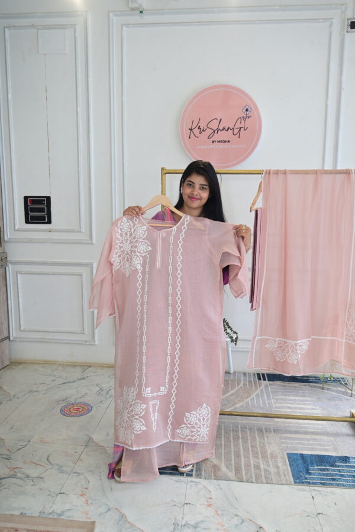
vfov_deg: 62.8
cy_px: 266
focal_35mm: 30
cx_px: 178
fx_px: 436
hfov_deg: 44.3
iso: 320
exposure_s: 1/160
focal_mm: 29.5
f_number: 5.6
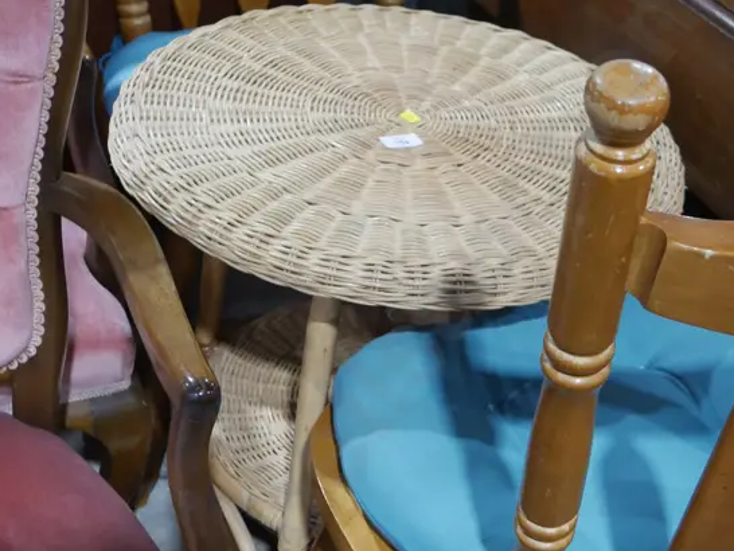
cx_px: 495
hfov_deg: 31.9
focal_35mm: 60
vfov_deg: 24.4
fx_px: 1273
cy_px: 241
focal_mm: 16
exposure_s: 1/60
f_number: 3.6
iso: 800
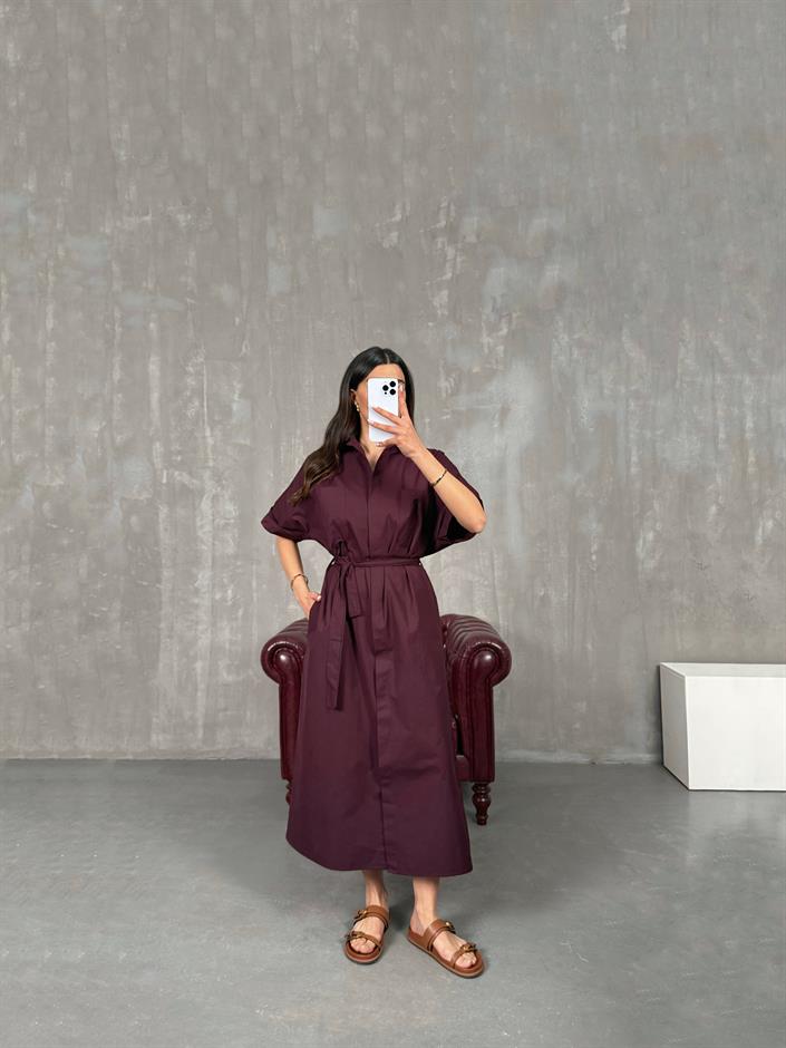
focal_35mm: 24
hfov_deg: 56.8
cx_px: 393
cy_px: 524
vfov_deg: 71.6
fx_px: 727
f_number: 1.78
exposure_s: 1/121
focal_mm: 6.76
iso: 200
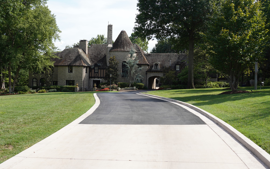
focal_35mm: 43
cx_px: 135
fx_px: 316
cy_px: 83
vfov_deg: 29.9
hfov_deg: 46.2
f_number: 9
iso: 100
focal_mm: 42
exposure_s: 1/100
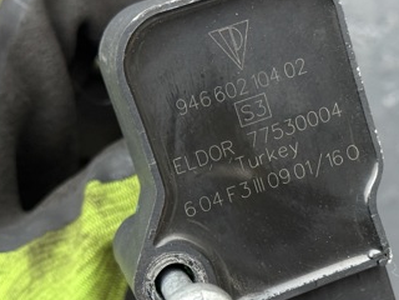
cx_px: 286
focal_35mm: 96
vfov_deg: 15.4
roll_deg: +17.6
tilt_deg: -23.9
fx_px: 1107
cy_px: 213
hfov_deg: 20.3
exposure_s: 1/60
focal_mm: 6.76
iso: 250
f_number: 1.78
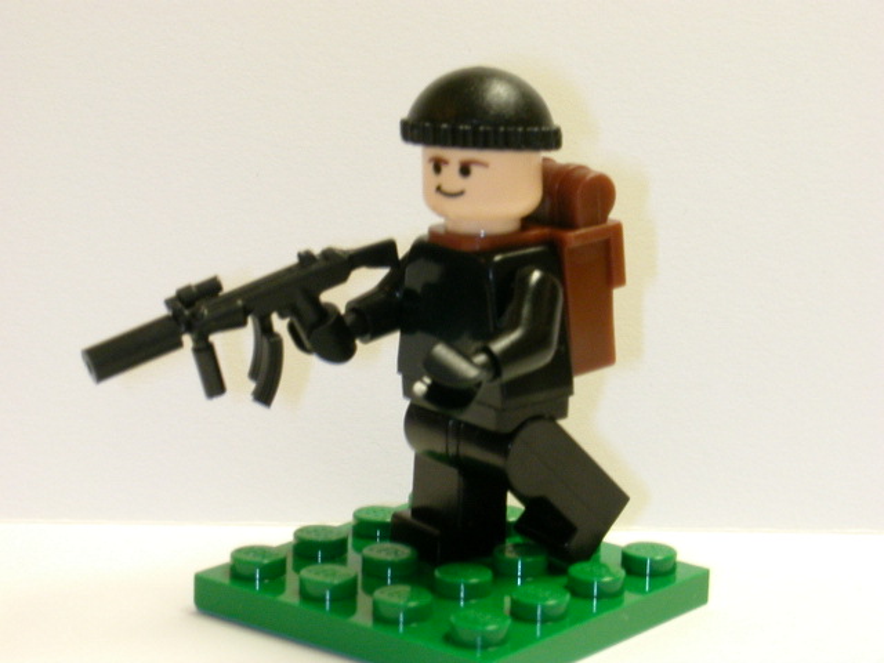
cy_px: 332
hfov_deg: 21.3
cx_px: 442
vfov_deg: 16.1
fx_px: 2349
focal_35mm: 92
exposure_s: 1/3.6
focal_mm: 14
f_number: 7.3
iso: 200
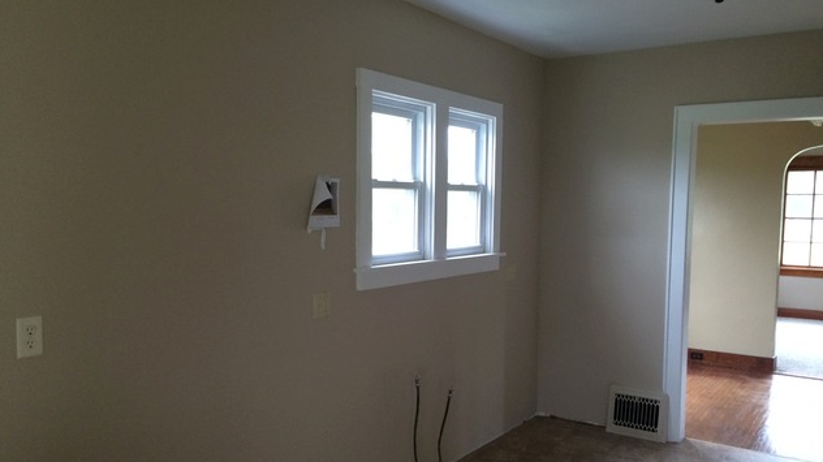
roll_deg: -3.6
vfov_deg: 36.5
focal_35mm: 32
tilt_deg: -4.8
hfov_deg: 61.0
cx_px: 413
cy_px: 273
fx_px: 698
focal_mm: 4.15
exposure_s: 1/30
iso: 64
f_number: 2.2
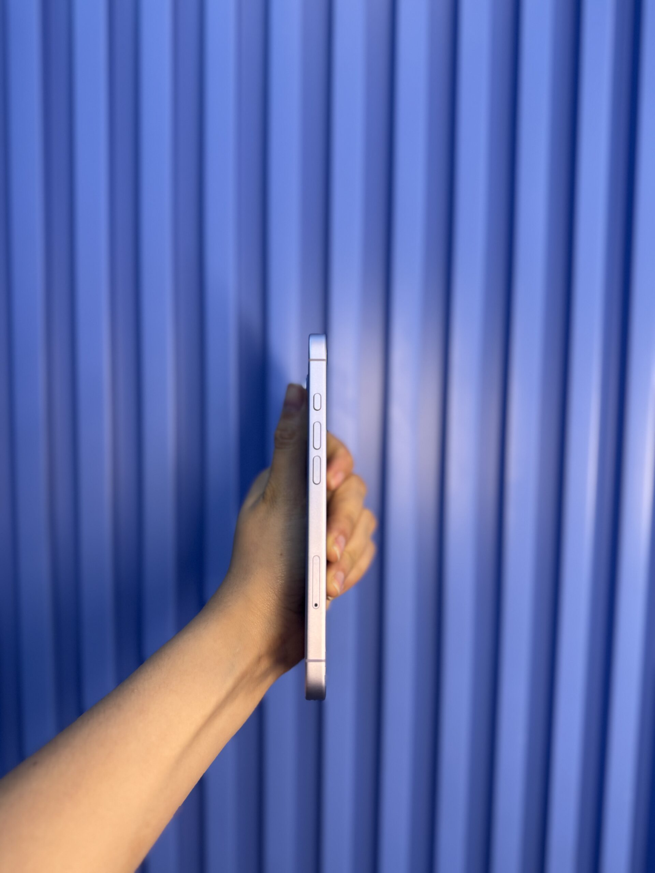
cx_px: 328
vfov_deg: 71.6
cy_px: 436
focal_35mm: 24
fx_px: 606
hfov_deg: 56.8
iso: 125
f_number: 1.78
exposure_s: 1/108
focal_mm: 6.76
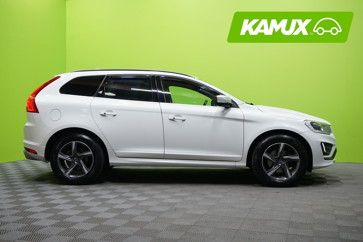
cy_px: 121
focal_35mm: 38
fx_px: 383
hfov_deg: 50.7
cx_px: 182
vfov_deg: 35.1
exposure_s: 1/25
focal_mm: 38
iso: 800
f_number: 5.6
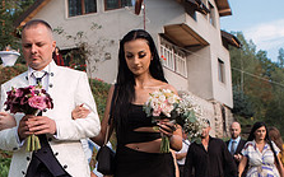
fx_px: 673
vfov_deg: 15.0
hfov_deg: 23.7
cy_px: 120
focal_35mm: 87
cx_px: 91
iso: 250
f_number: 3.5
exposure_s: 1/500
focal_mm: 31
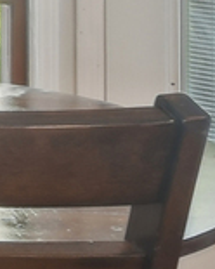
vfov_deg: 11.1
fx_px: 1288
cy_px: -212
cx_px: -427
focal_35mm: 162
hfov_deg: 8.2
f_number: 8
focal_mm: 11
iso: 400
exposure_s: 1/30
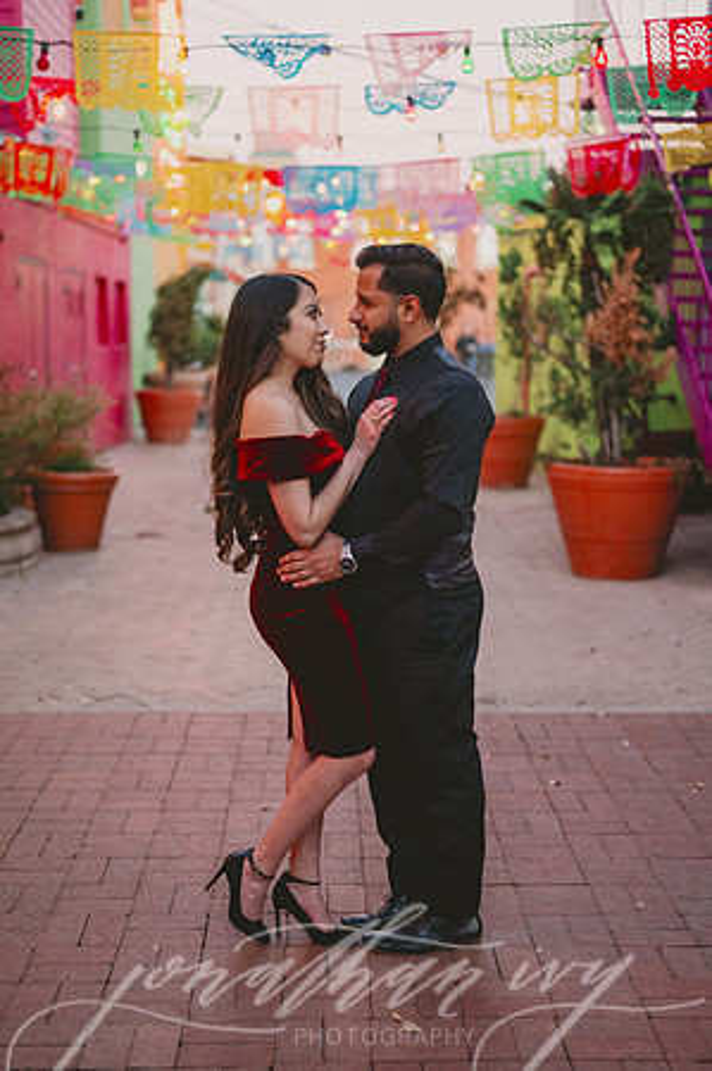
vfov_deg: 39.6
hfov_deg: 26.9
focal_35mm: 50
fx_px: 1487
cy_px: 536
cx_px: 356
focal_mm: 50
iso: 1600
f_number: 2
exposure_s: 1/500
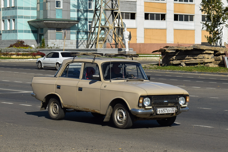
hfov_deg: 24.6
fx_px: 522
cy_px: 76
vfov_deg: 16.6
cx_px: 114
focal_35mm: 82
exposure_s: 1/1250
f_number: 7.1
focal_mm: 55
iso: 200
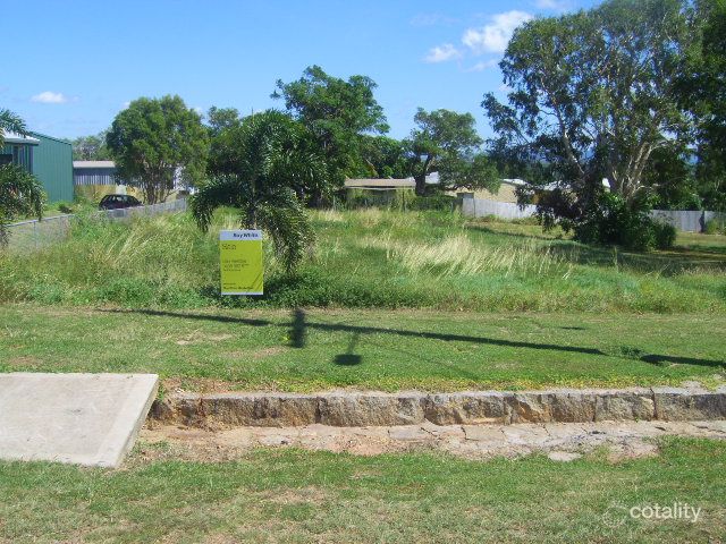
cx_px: 363
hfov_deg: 49.0
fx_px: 797
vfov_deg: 37.7
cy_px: 272
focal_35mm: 38
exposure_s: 1/320
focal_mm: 7.8
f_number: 6.4
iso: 50
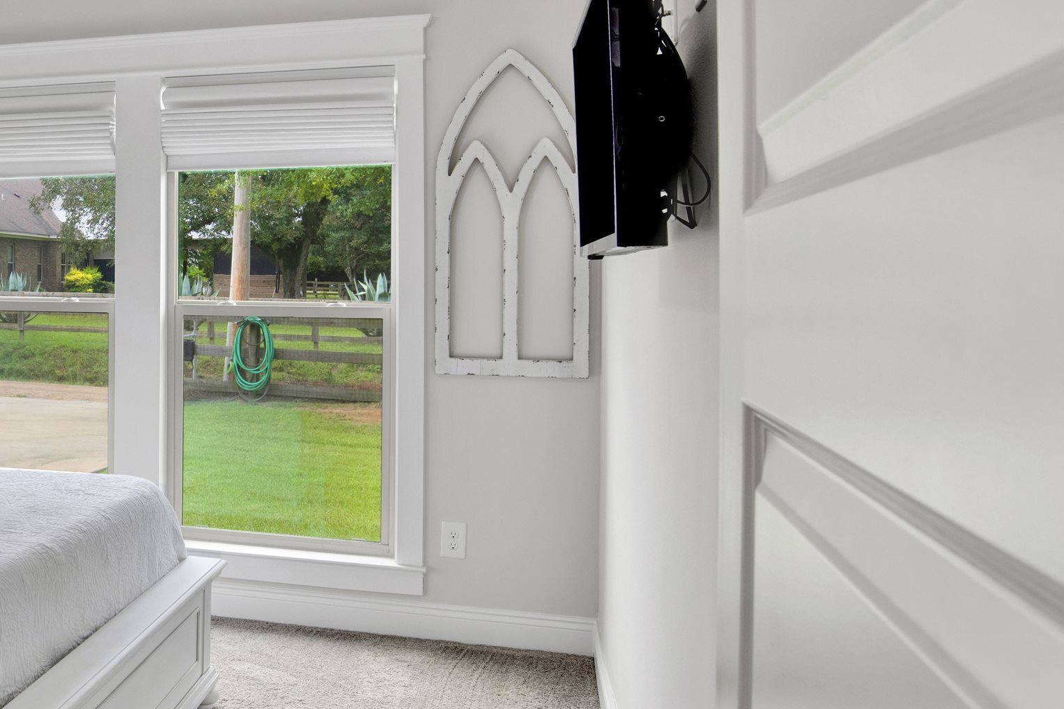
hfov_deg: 46.5
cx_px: 57
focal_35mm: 36
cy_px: 276
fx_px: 1064
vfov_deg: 36.7
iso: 200
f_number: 11
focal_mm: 18
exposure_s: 1/13
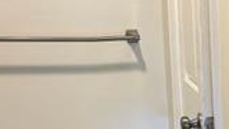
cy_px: 221
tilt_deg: -18.4
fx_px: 668
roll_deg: -1.8
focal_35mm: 110
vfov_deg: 10.5
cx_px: 319
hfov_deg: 17.8
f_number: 1.5
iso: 100
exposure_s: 1/60
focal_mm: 5.7
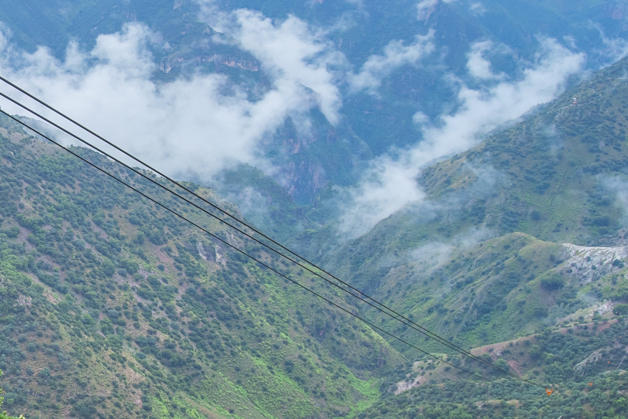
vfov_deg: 18.2
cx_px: -99
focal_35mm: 75
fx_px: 1309
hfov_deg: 24.7
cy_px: 166
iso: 500
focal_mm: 28
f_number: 6.3
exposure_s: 1/640
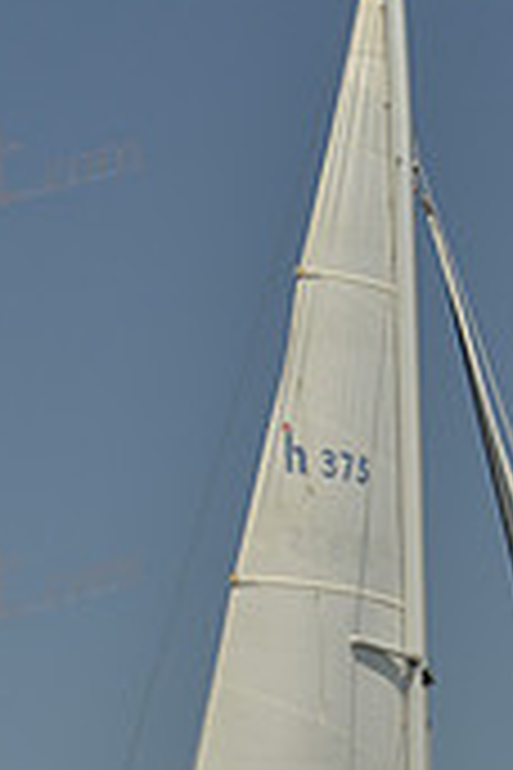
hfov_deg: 5.8
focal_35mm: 237
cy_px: 806
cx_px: 376
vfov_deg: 8.6
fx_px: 5065
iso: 200
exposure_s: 1/800
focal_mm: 70
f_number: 8
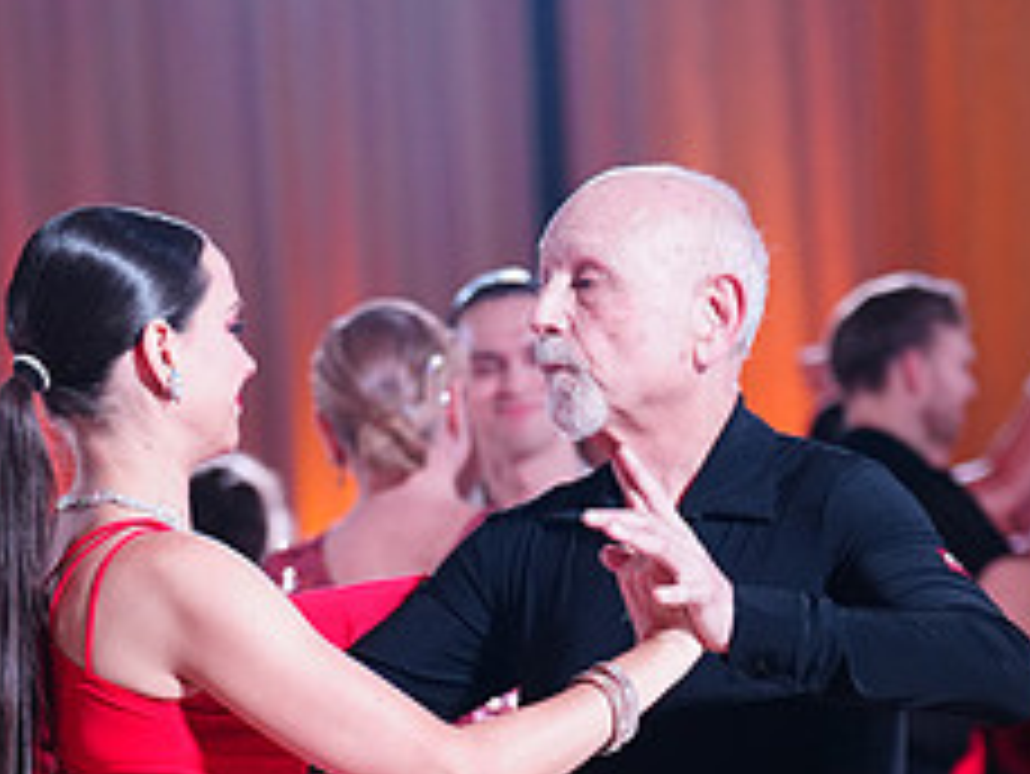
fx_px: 6877
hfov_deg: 8.6
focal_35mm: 231
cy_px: 1080
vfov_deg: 6.4
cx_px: 524
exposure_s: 1/400
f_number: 2.8
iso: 1600
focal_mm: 95
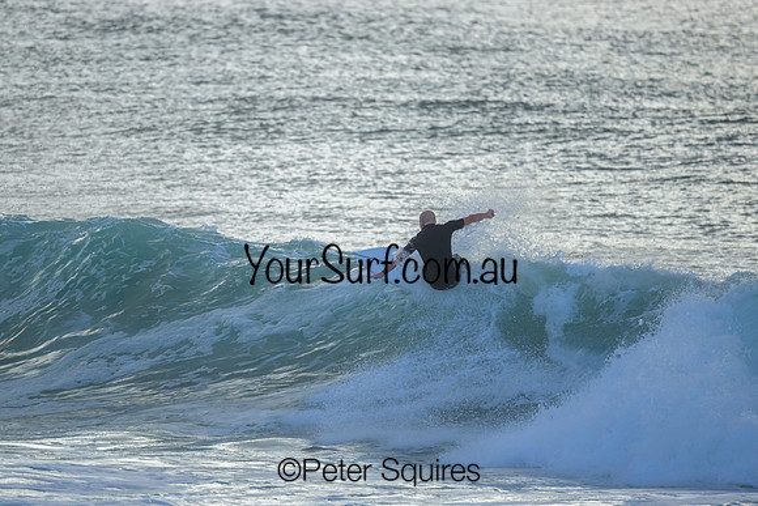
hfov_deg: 2.6
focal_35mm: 800
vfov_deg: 1.7
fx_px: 16848
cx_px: 379
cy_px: 253
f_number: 6.3
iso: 1000
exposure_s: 1/2500
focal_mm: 800
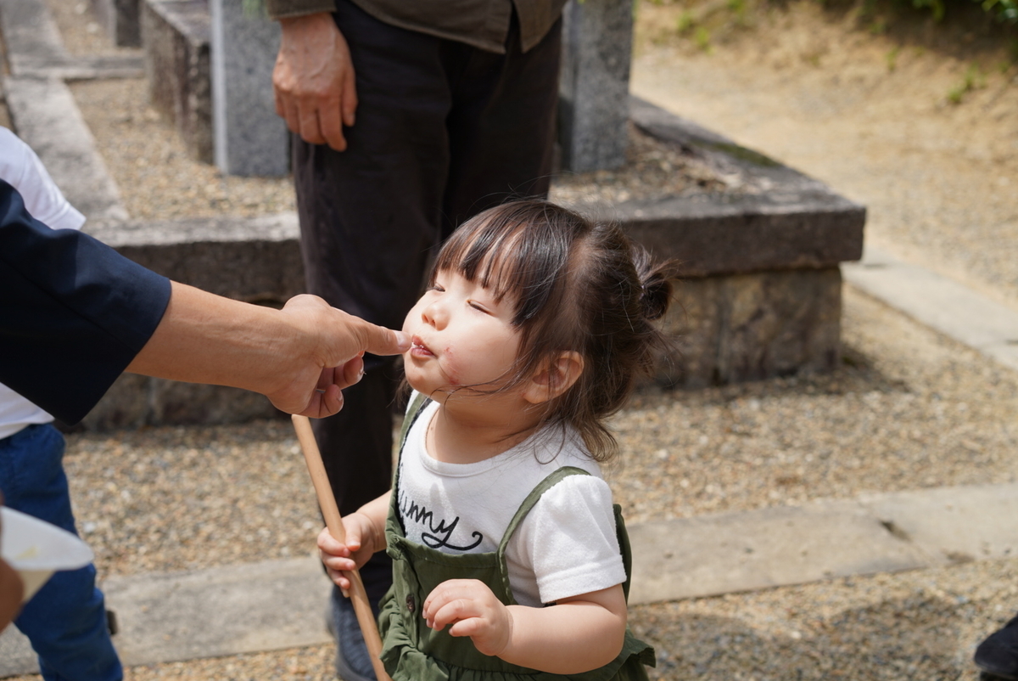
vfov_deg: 24.7
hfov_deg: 36.2
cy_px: 340
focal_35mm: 55
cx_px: 509
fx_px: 1556
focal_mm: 55
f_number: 5.6
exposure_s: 1/400
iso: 100
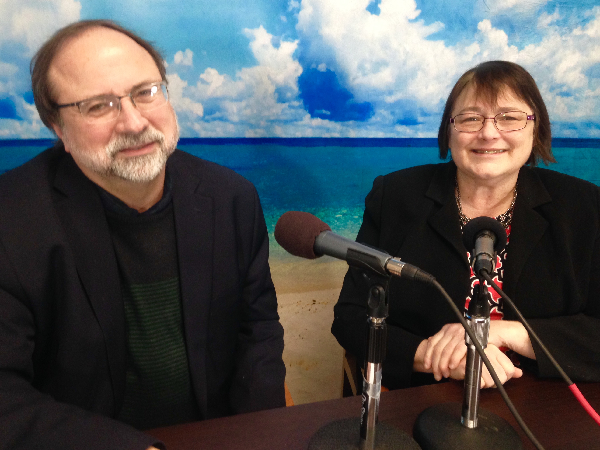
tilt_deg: -16.8
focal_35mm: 33
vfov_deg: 42.9
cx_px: 300
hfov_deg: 55.4
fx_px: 572
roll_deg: -2.7
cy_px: 225
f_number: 2.4
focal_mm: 4.12
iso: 200
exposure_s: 1/20
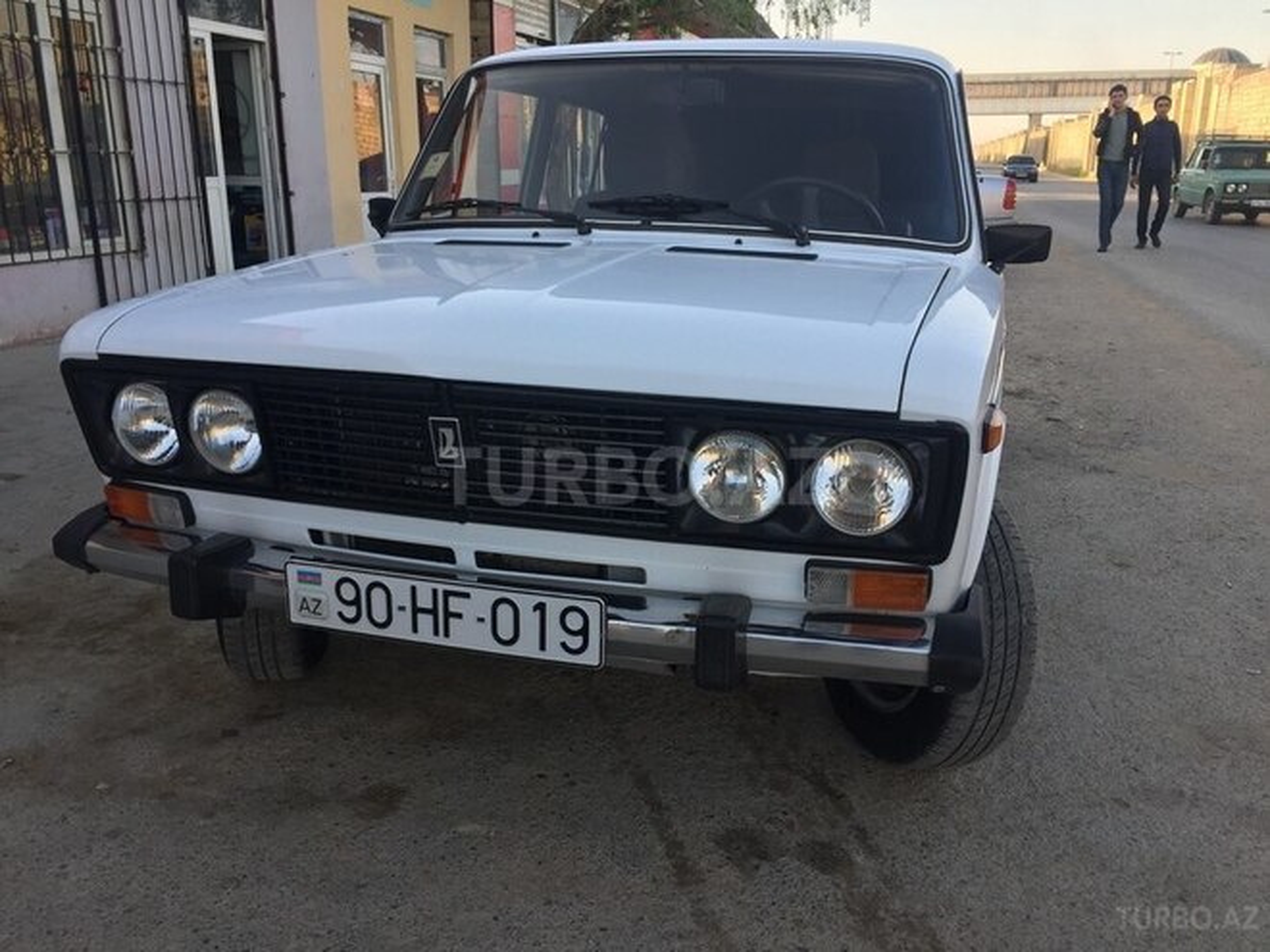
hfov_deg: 61.7
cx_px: 635
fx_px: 1064
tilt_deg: -16.7
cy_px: 476
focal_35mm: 29
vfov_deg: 48.2
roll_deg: -0.8
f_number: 2.2
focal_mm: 4.15
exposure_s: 1/267
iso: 32
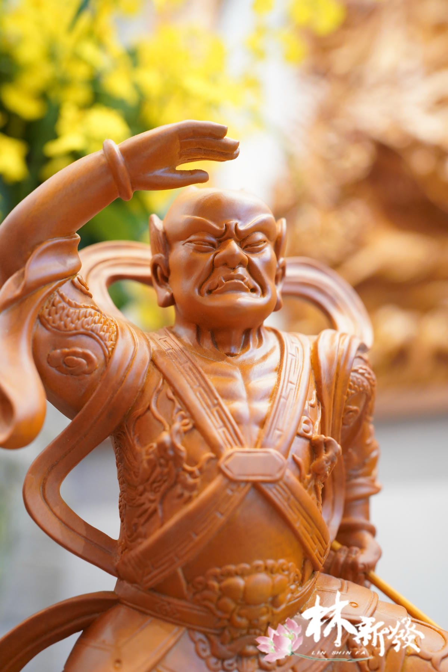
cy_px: 336
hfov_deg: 37.9
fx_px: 653
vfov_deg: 54.4
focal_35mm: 35
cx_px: 224
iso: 3200
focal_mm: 35
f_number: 4.5
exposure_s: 1/80
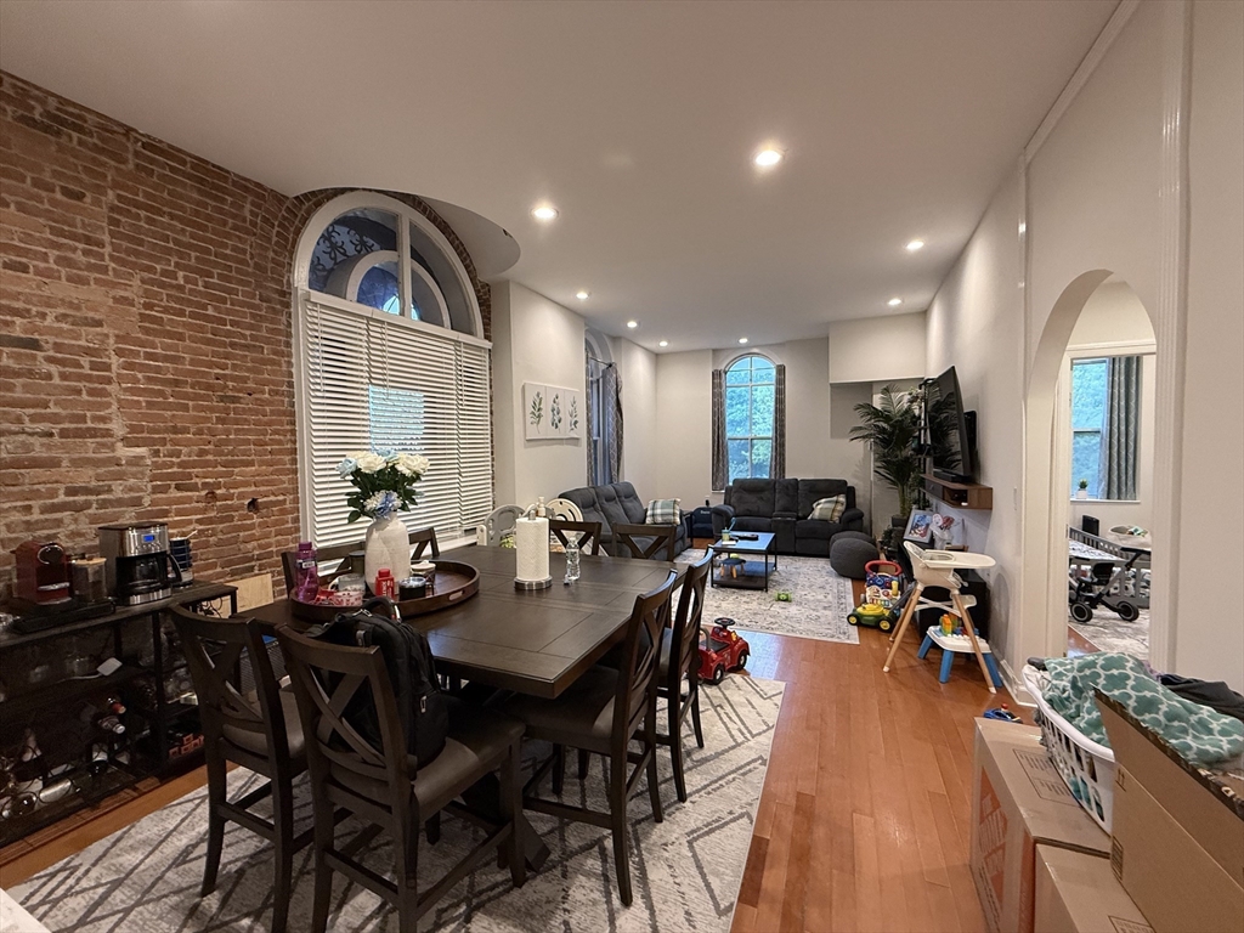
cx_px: 622
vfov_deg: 85.7
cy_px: 466
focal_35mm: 14
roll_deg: +0.1
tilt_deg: -2.2
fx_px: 503
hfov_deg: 102.1
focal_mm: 2.22
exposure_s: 1/60
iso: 320
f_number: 2.2
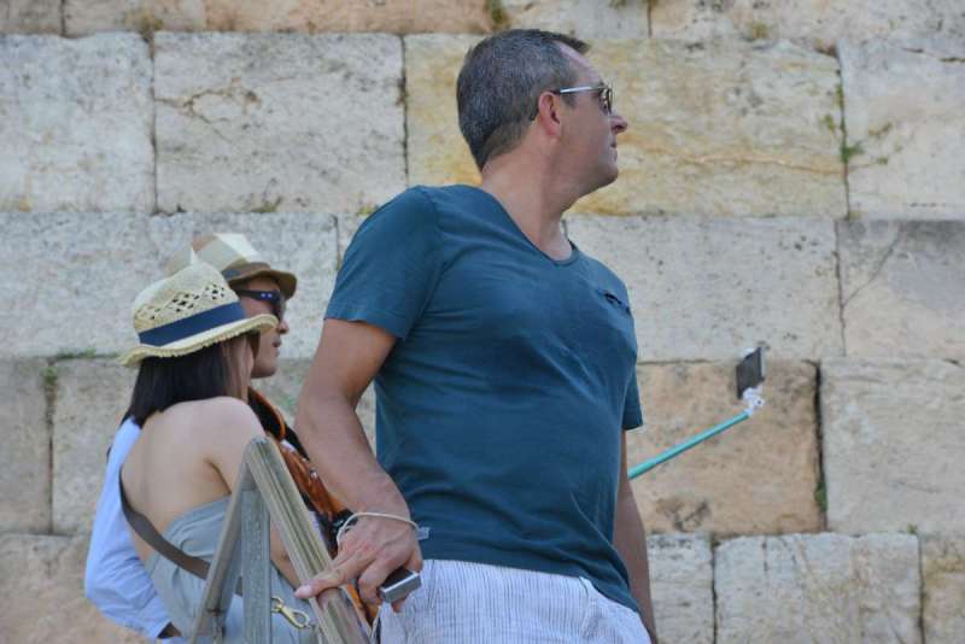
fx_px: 5363
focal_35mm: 200
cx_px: 482
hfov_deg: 10.3
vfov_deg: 6.9
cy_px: 322
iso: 1000
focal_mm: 200
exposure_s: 1/320
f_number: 13
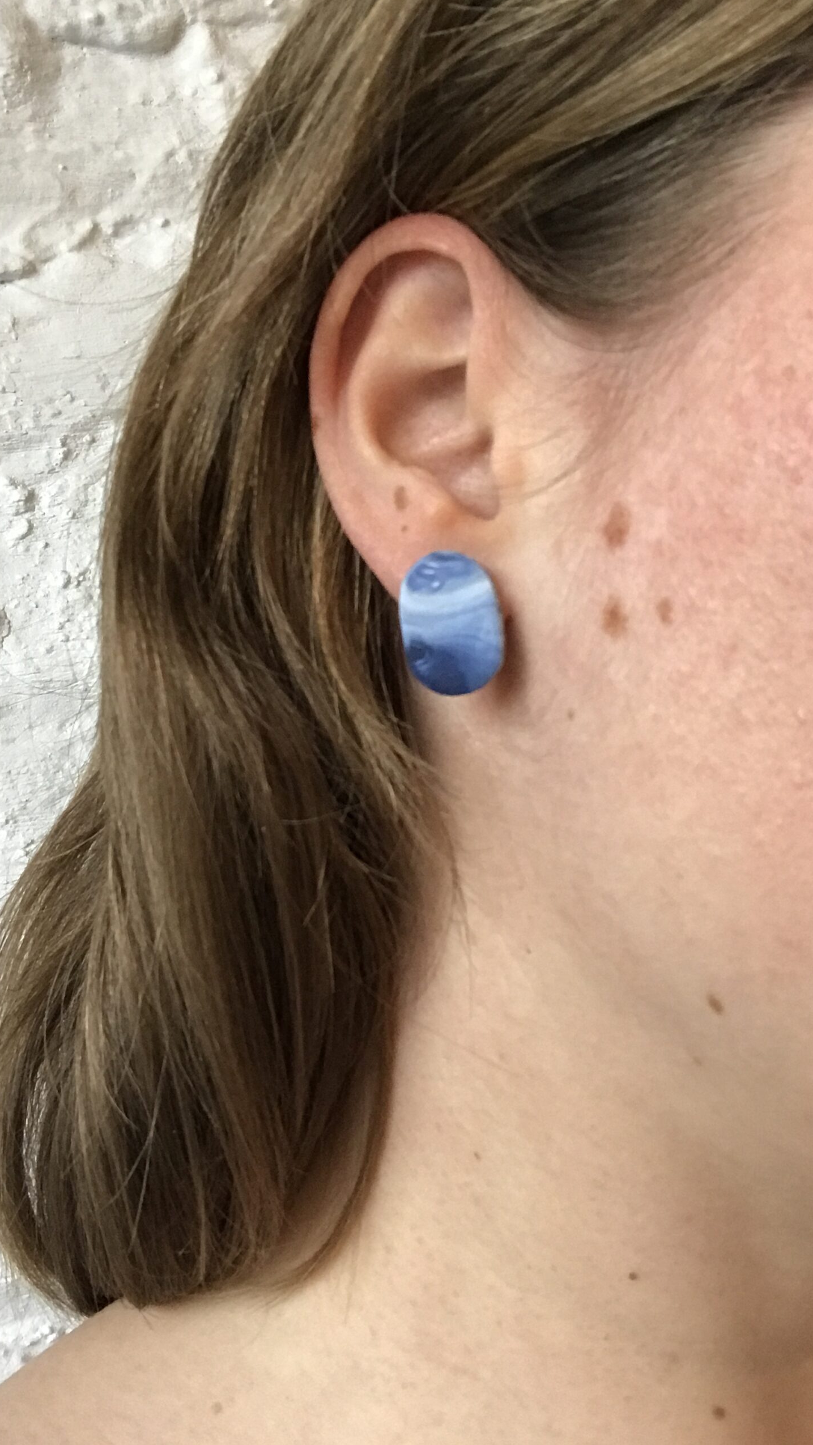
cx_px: 411
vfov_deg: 56.6
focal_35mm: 35
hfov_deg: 33.7
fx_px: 1341
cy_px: 721
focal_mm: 2.87
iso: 160
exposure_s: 1/33
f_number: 2.2
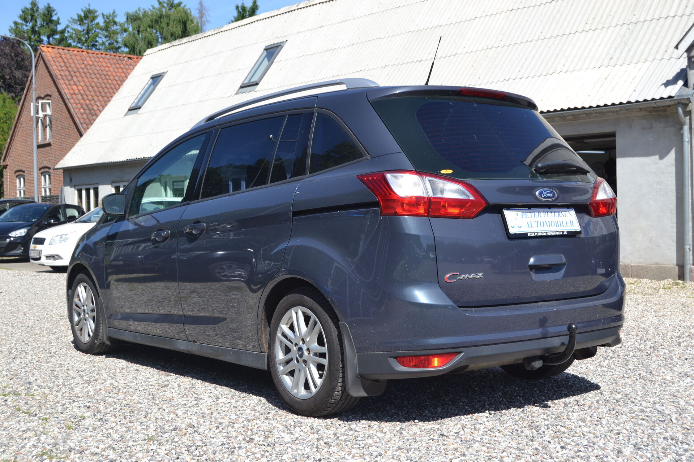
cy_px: 231
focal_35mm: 45
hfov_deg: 43.6
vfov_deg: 29.9
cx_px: 347
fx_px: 867
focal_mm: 30
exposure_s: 1/250
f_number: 8
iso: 100
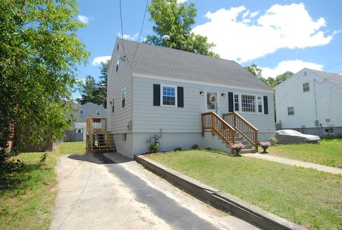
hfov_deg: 81.1
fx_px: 200
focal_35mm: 21
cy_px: 115
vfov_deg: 59.8
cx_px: 171
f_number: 10
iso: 200
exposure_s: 1/125
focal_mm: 14
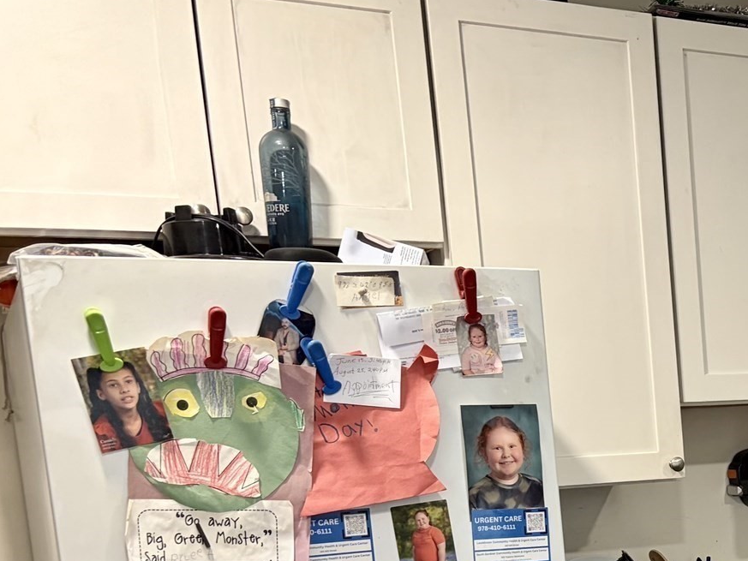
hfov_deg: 28.7
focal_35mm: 61
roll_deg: +3.0
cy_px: 628
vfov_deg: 22.6
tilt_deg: -8.2
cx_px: 821
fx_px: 1318
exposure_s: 1/60
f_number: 1.6
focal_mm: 5.96
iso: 160
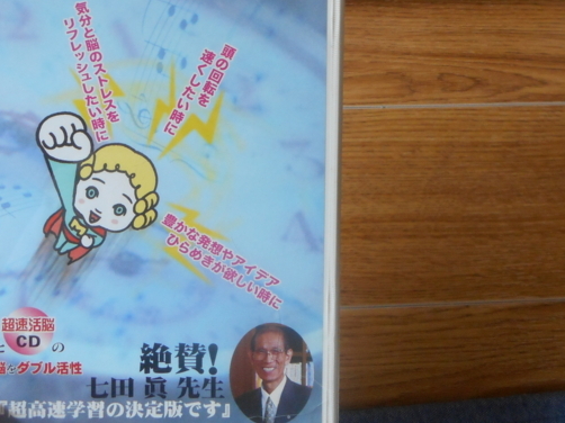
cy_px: 25
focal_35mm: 51
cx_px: 387
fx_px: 832
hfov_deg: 37.0
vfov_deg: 27.3
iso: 160
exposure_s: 1/30
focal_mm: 4.5
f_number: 3.7
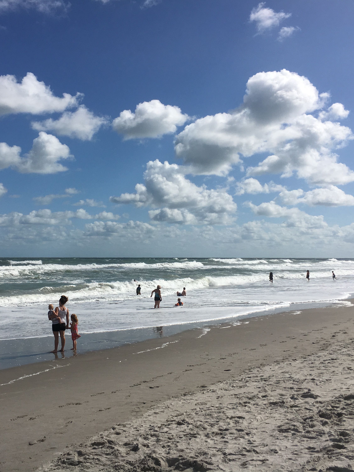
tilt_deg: +1.6
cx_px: 151
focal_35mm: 39
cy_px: 235
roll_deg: +0.3
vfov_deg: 47.9
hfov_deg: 36.7
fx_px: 532
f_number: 2.2
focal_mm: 4.15
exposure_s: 1/6410
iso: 25
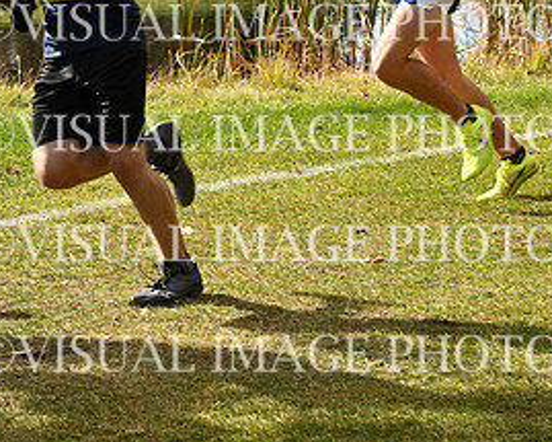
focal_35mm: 172
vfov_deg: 8.9
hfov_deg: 11.2
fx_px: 2809
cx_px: 372
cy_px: -33
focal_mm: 85
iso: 125
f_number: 5.6
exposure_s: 1/400
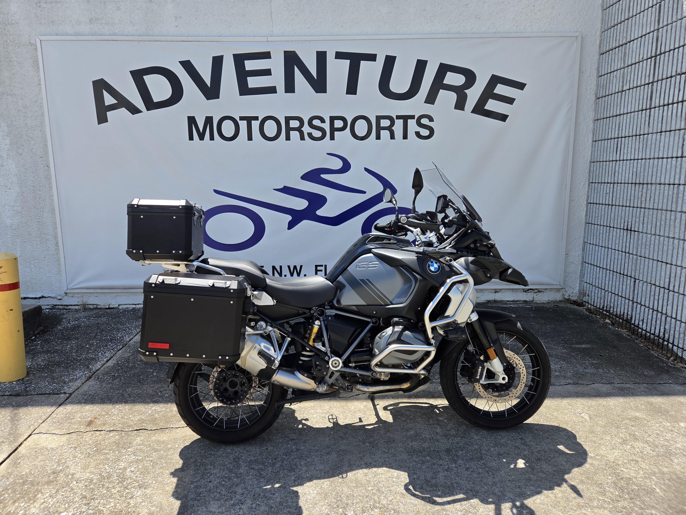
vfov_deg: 58.9
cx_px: 343
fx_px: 456
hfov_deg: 73.9
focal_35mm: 23
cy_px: 258
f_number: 1.8
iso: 80
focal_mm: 5.4
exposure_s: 1/2246
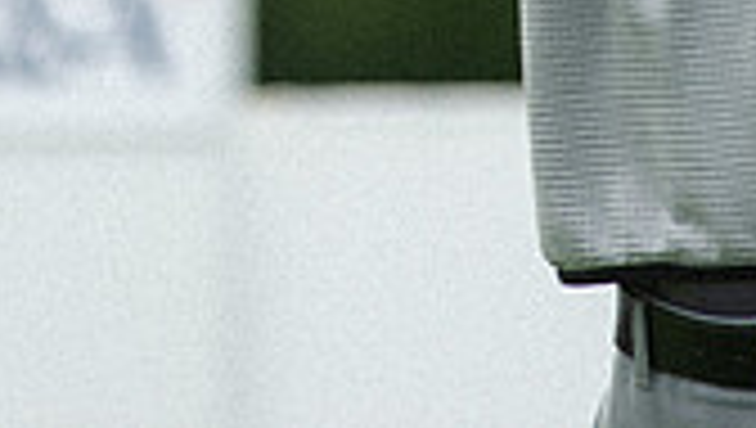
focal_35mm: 1083
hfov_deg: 2.0
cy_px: -437
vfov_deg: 1.1
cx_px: 248
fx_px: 21738
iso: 800
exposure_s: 1/2500
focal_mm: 300
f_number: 4.5
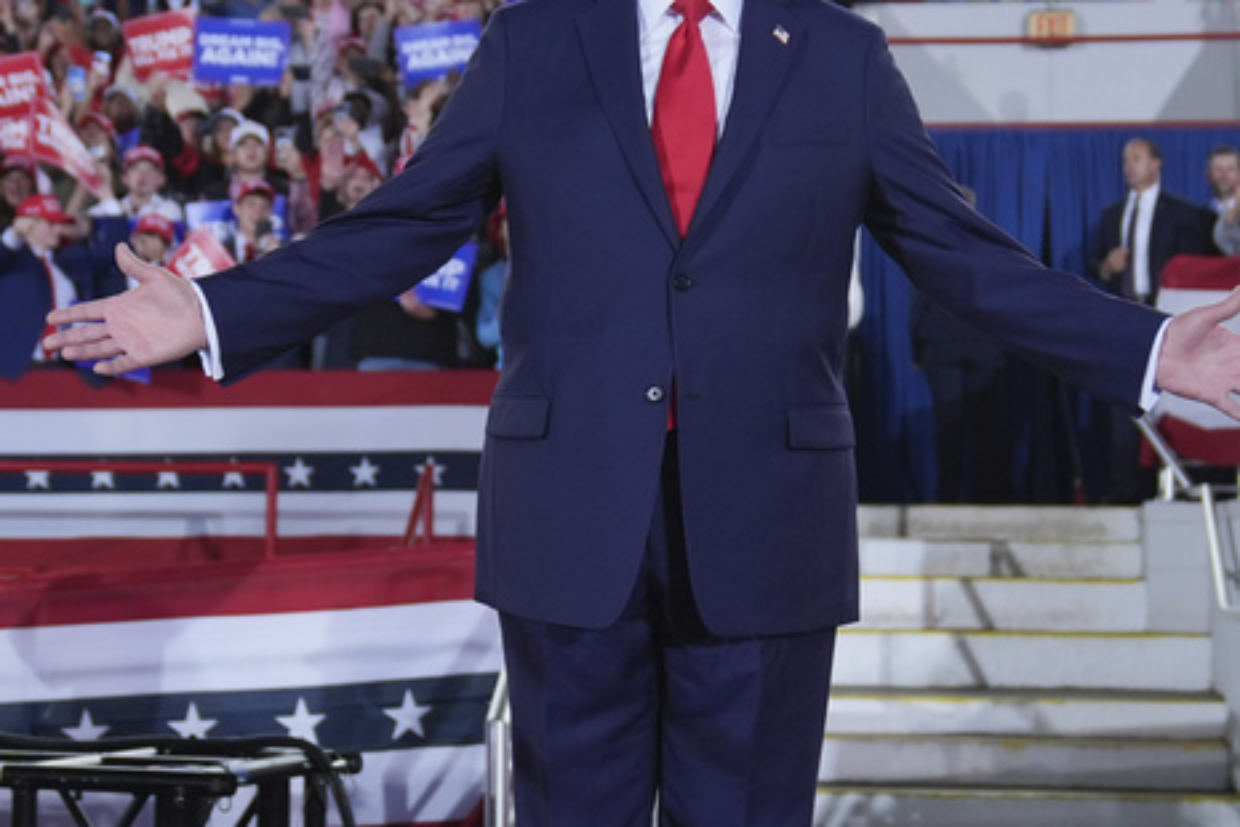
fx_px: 2652
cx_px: 704
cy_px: 439
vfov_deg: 17.7
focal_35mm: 77
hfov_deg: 26.3
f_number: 2.8
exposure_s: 1/640
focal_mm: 35
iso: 640
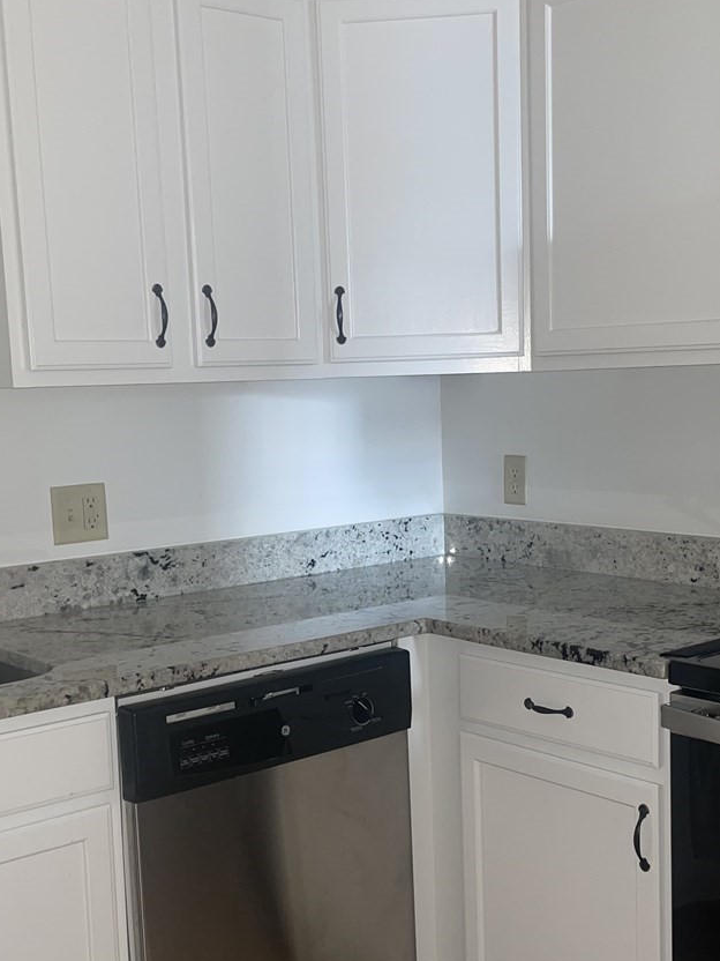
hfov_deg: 30.2
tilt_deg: -8.4
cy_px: 578
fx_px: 1331
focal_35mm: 48
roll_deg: +1.7
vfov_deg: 39.5
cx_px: 396
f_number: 1.6
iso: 40
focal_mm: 4.2
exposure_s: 1/13
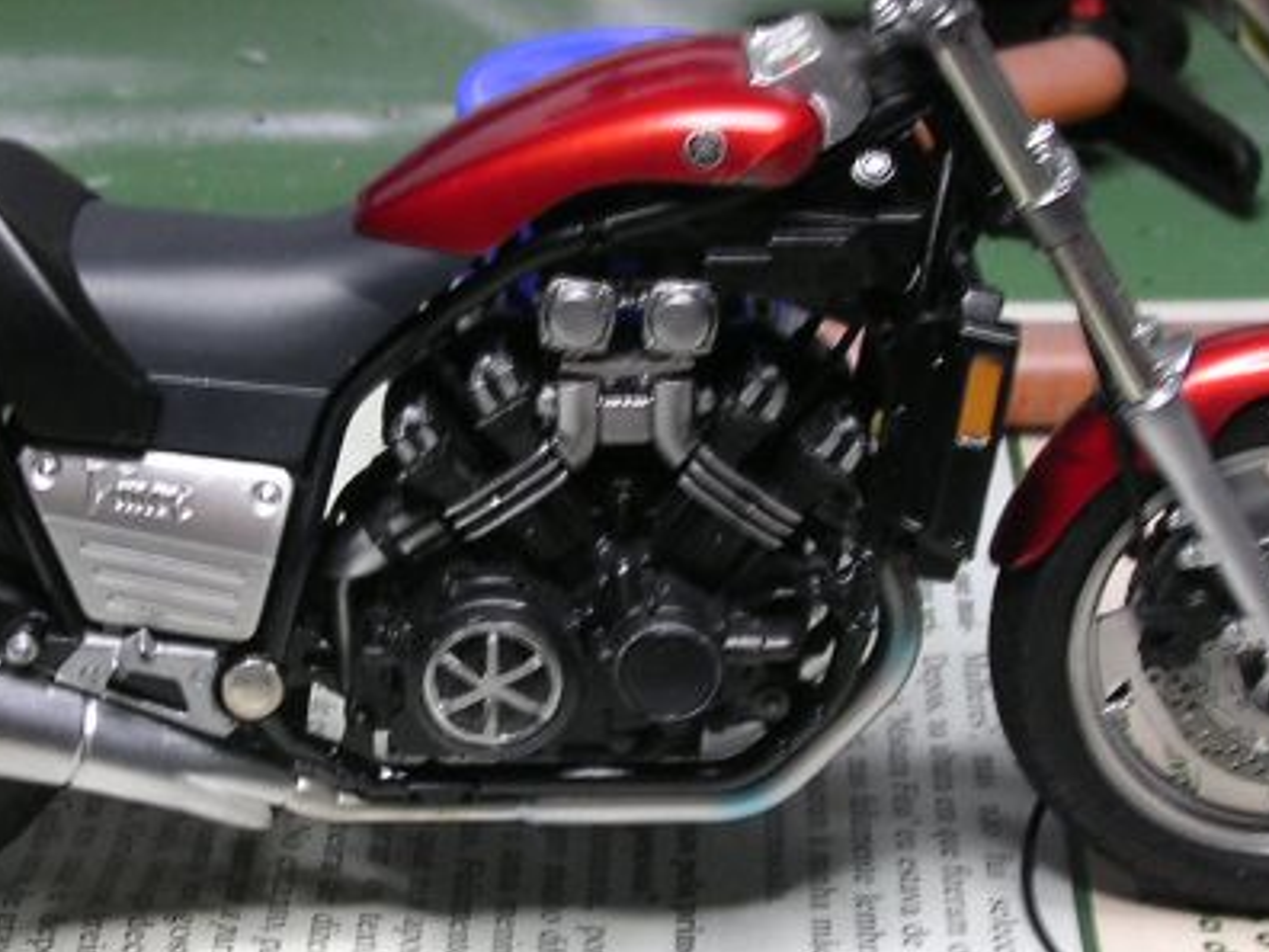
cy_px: 542
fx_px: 3629
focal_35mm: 99
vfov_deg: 14.9
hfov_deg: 19.8
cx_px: 490
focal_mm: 7.5
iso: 100
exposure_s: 1/4
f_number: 3.1
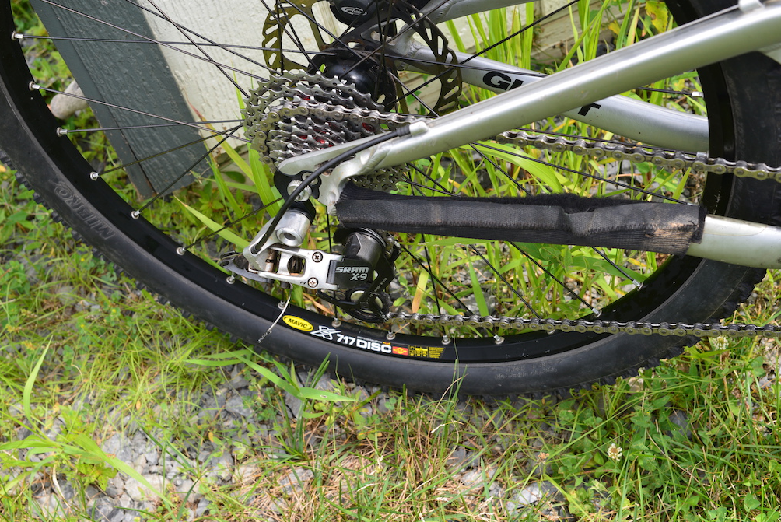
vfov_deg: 26.5
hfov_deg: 38.9
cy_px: 261
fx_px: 1107
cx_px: 384
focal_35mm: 51
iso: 400
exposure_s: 1/200
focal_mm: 50
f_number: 10
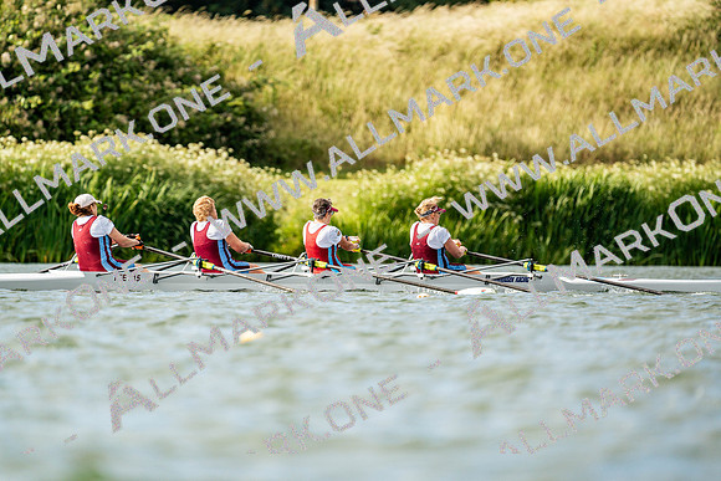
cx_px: 360
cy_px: 240
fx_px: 12019
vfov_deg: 2.3
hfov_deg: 3.4
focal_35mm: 600
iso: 400
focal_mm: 600
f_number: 6.3
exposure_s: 1/2000
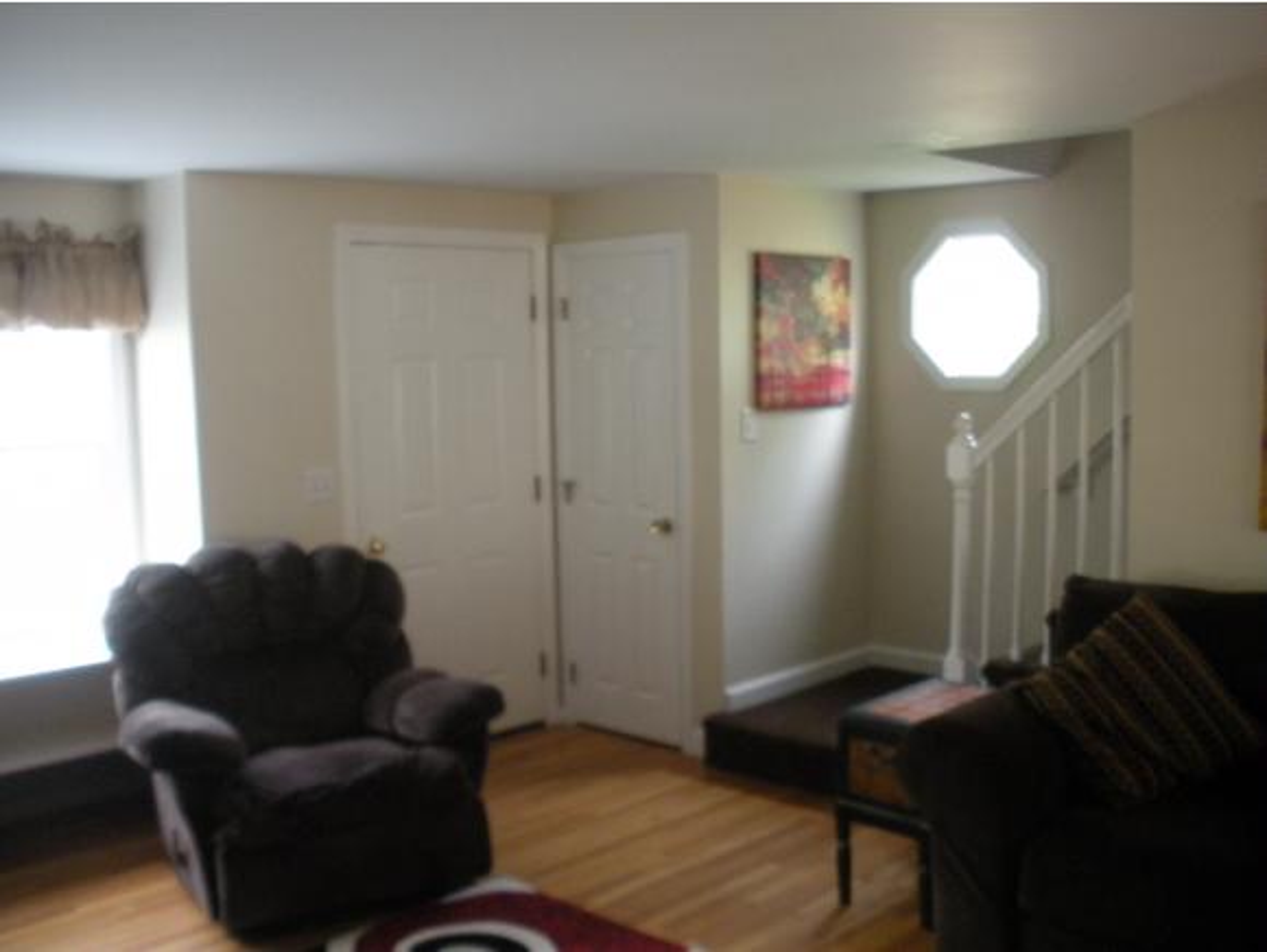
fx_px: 1282
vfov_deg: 40.8
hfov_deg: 52.6
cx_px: 634
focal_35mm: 35
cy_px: 476
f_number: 3.5
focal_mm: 6.3
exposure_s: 1/33
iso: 400
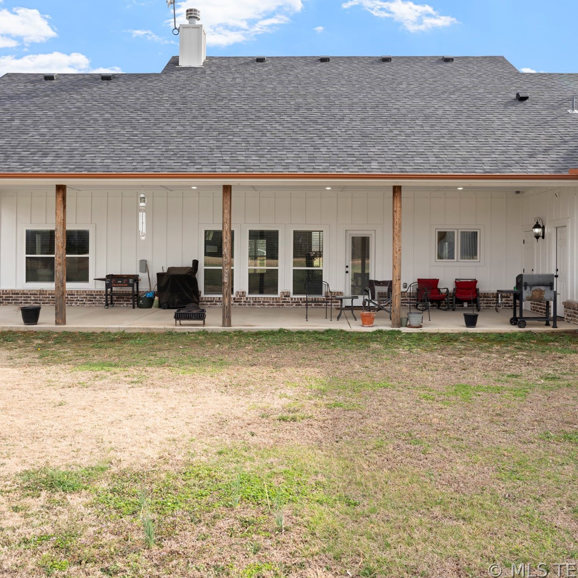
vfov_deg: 51.3
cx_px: 297
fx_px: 602
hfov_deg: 51.3
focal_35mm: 32
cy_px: 265
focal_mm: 22.6
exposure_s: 1/100
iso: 160
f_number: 8
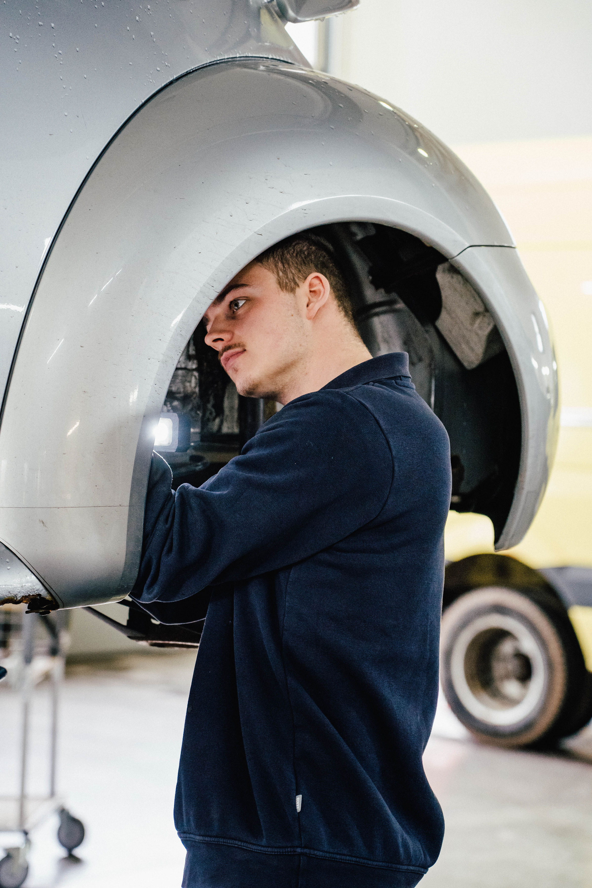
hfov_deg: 13.0
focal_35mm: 105
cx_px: 296
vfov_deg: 19.5
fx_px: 2590
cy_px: 444
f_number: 4
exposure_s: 1/160
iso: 4000
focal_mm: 105
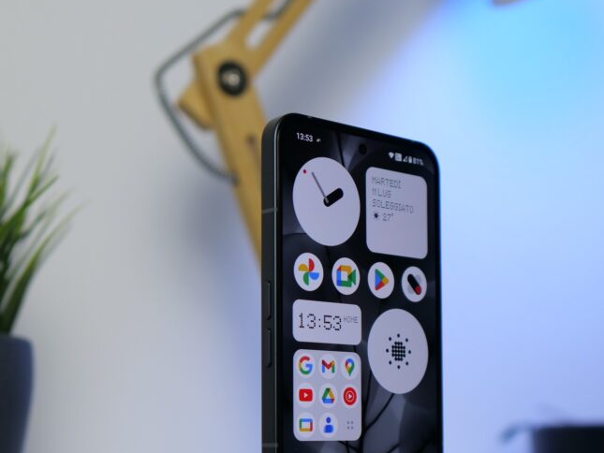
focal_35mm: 63
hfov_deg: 30.7
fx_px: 1099
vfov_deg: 23.0
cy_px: 362
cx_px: 310
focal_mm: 16
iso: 200
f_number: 1.8
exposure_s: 1/100
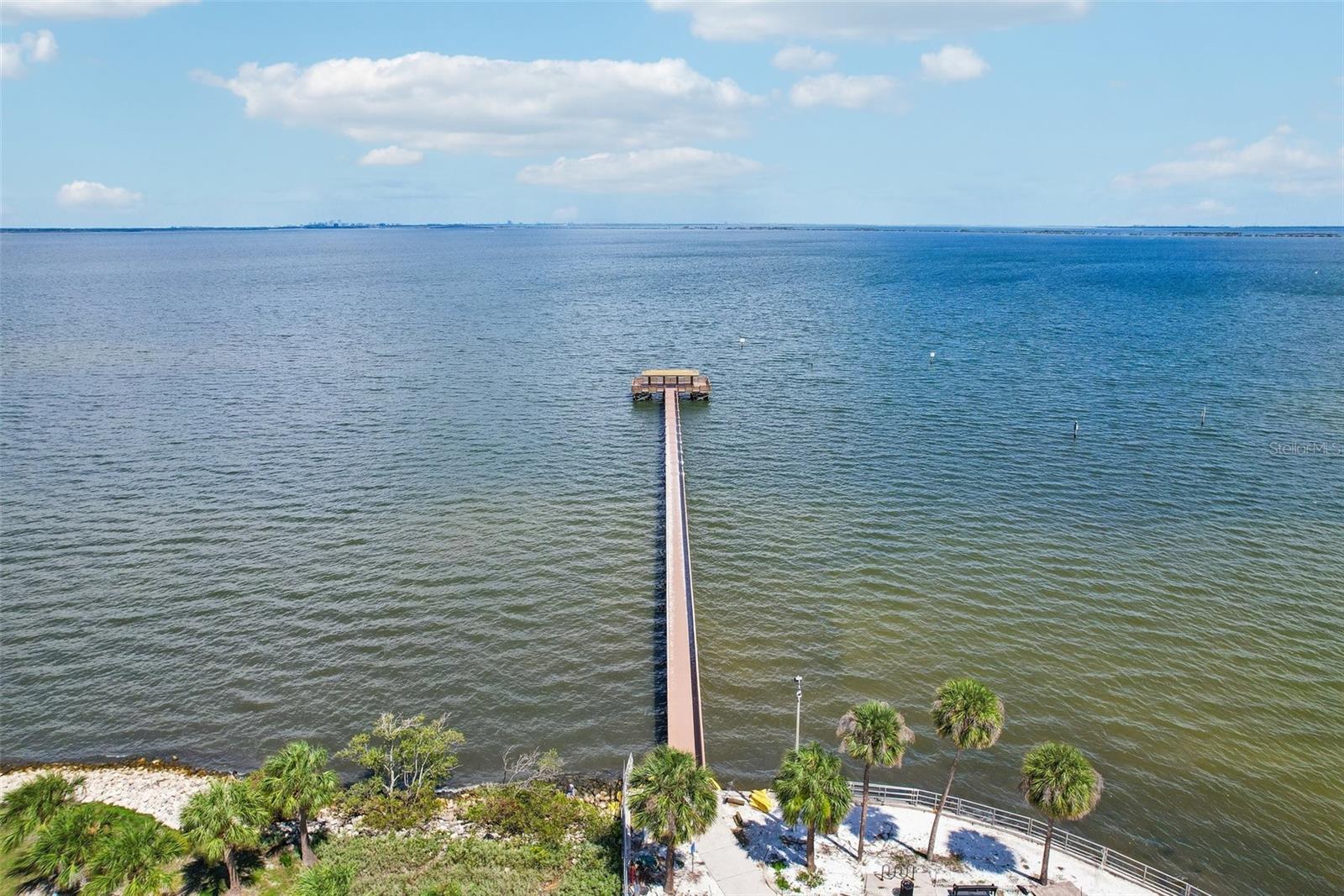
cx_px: 672
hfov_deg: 78.6
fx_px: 821
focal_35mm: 22
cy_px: 448
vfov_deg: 57.2
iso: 120
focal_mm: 8.4
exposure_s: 1/2500
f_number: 2.8
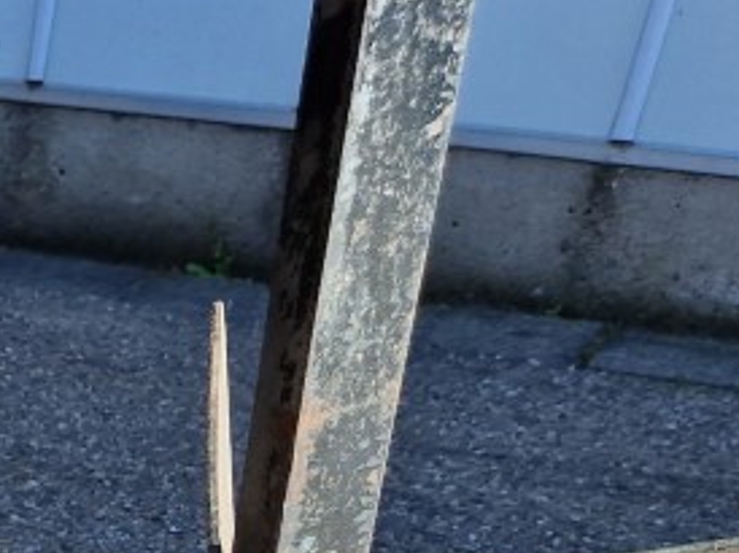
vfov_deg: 15.1
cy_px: 968
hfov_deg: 19.3
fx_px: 1834
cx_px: -432
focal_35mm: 86
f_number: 1.8
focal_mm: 5.4
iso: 50
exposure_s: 1/530
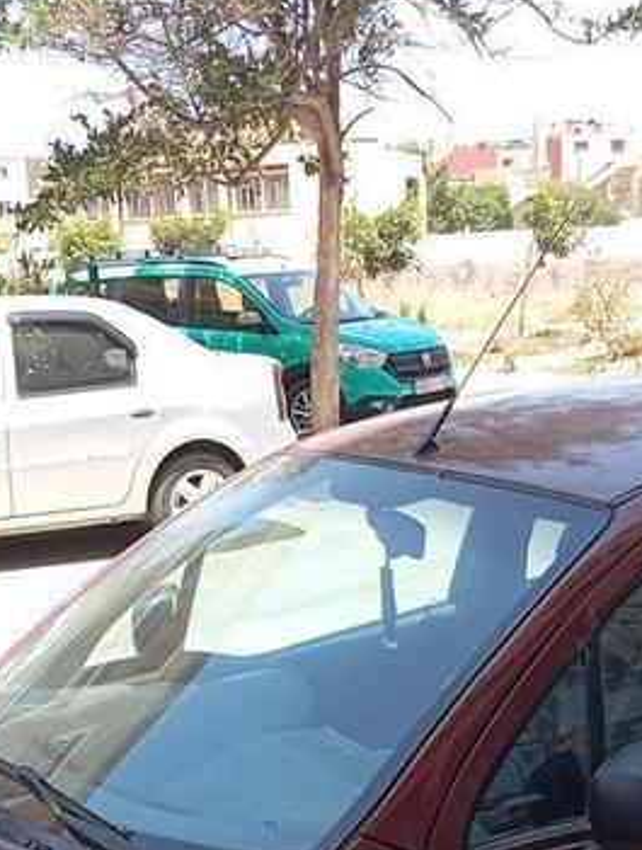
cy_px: 901
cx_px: 412
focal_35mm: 69
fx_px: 1699
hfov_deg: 21.3
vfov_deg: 26.2
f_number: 1.8
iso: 106
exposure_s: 1/168
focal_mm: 4.22
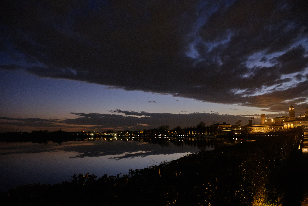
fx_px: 231
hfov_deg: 67.4
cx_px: 154
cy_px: 103
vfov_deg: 47.9
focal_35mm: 27
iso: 3200
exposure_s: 1/8
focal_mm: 18
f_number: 4.5
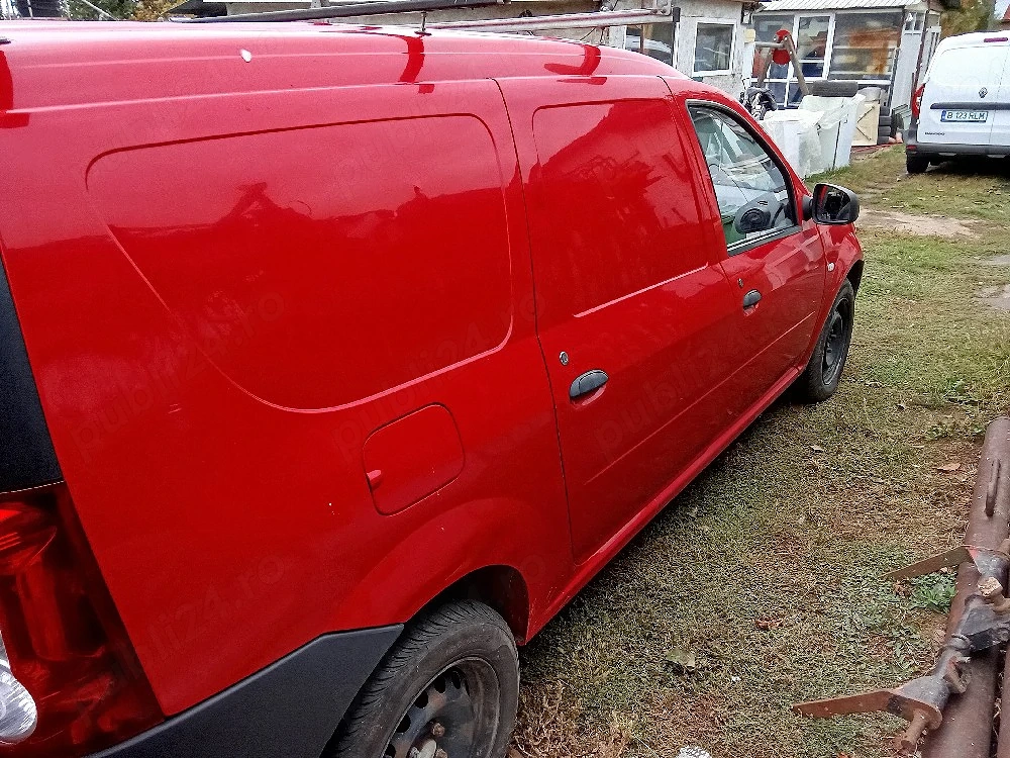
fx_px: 817
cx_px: 505
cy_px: 379
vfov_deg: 49.7
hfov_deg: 63.4
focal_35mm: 28
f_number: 2
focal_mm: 2.78
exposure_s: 1/217
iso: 100
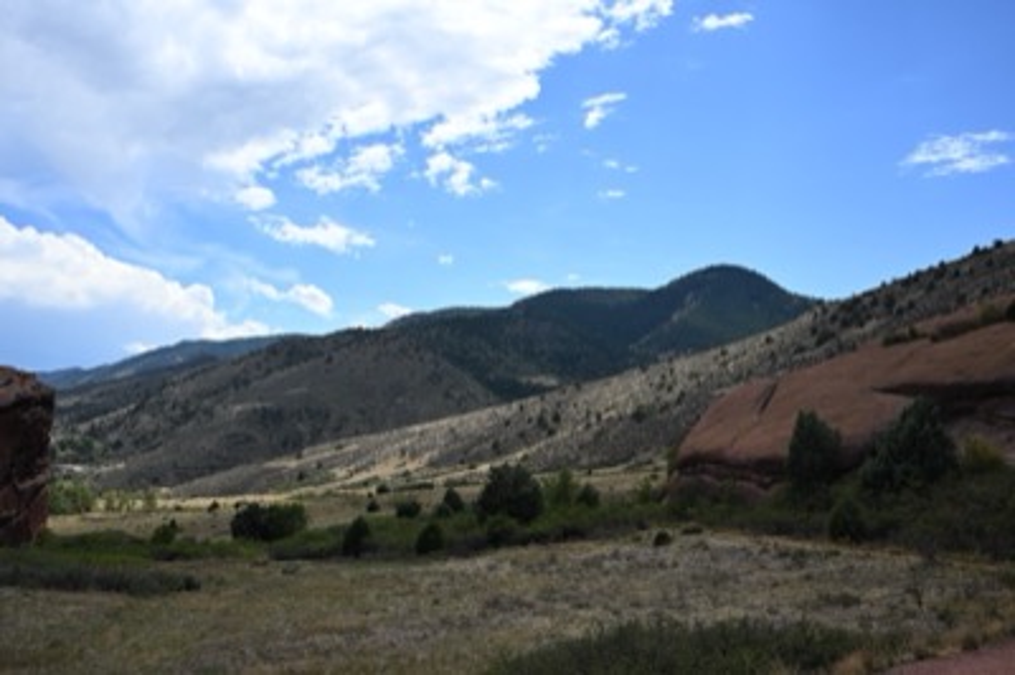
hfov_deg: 55.1
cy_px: 338
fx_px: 972
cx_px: 508
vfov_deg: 38.3
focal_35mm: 34
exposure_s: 1/250
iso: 200
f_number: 11
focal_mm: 34.5
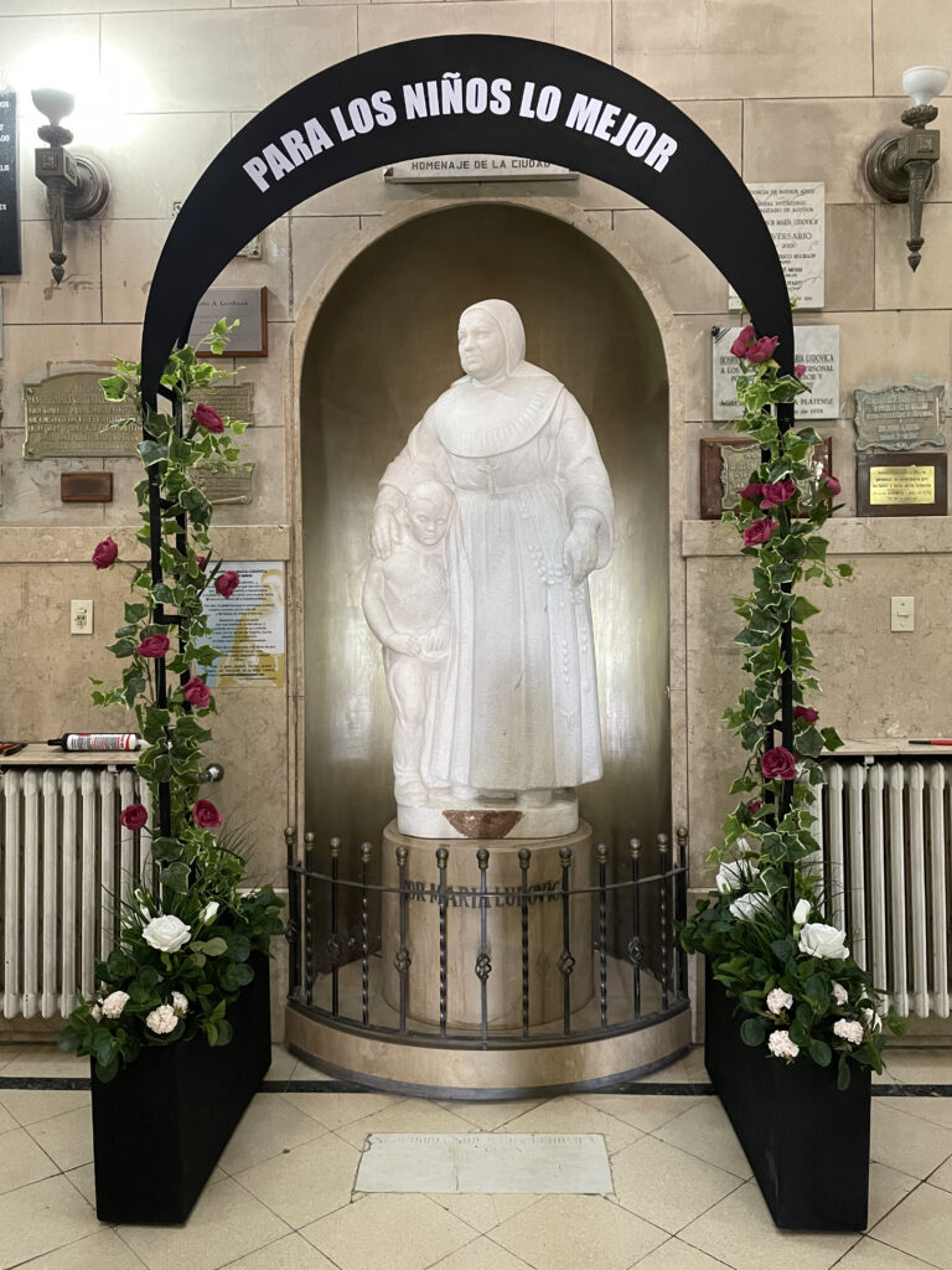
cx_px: 476
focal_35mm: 26
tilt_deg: -1.1
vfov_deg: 67.3
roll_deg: +0.2
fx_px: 953
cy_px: 635
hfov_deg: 53.1
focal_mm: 4.2
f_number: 1.6
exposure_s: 1/50
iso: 500
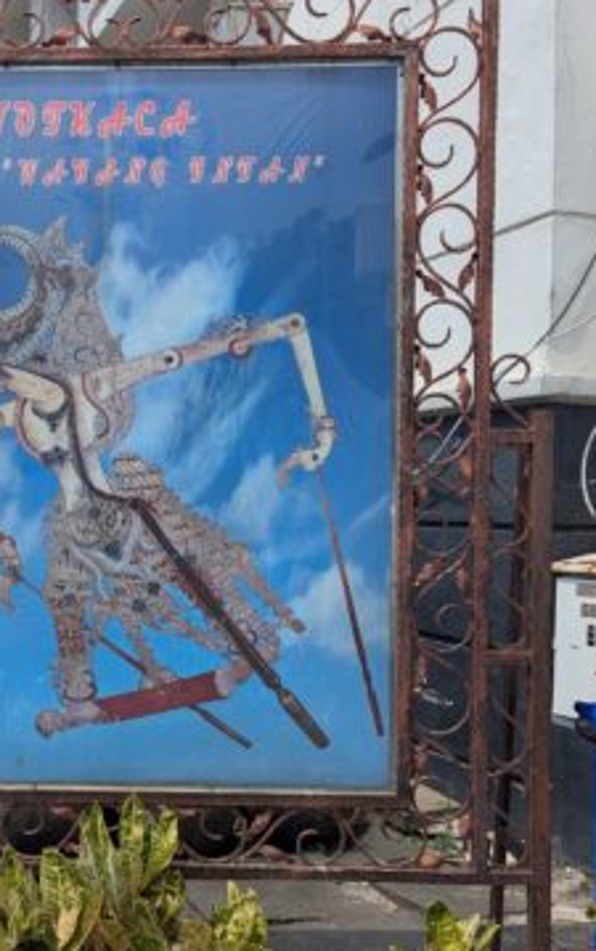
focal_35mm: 40
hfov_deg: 31.2
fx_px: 1037
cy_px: 485
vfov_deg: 49.2
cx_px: 113
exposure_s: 1/2410
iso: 44
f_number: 1.85
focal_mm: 6.81
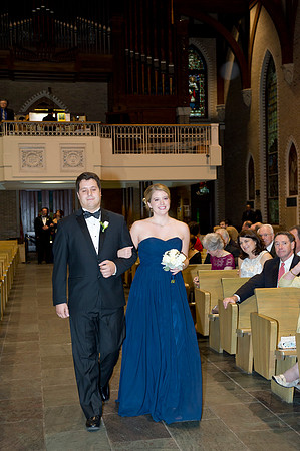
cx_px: 150
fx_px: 651
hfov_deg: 25.9
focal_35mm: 52
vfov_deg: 38.2
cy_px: 226
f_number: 4.5
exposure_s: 1/60
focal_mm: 52
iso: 1250
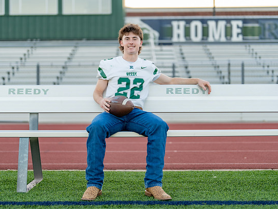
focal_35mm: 62
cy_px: 94
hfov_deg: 31.2
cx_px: 131
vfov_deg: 23.6
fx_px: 498
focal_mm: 50
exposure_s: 1/640
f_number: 1.2
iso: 200
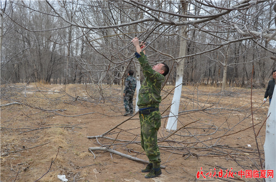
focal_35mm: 44
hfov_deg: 45.1
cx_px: 138
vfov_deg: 30.7
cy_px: 91
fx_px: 333
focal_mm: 29
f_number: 6.3
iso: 200
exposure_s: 1/160
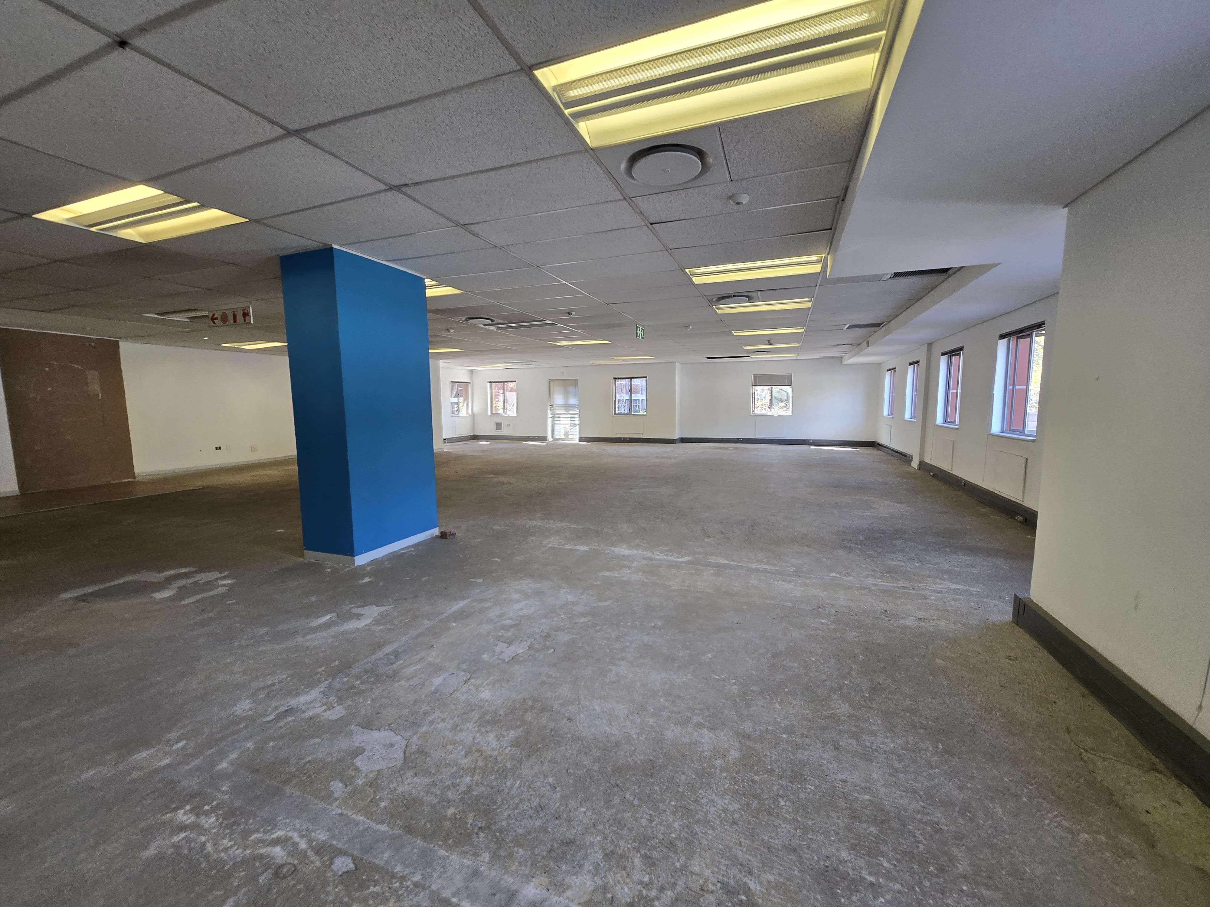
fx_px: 454
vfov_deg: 89.9
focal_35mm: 13
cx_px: 605
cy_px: 454
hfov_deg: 106.2
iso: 64
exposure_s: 1/50
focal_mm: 1.7
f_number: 2.2
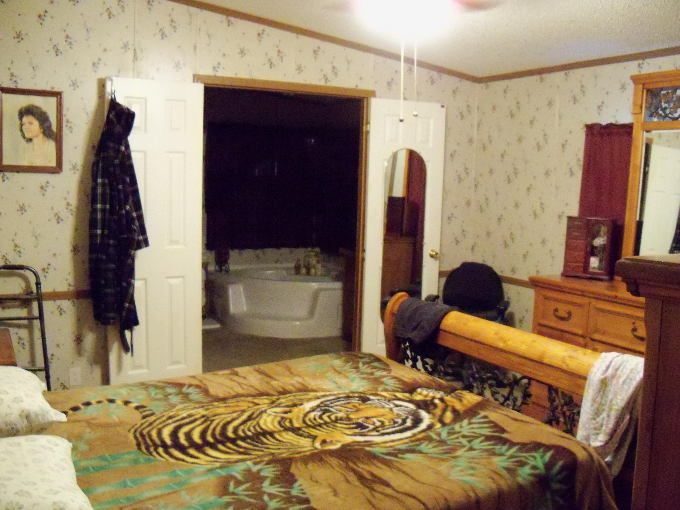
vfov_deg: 40.7
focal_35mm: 35
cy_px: 255
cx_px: 340
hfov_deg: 52.6
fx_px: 688
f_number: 3.5
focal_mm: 6.2
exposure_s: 1/25
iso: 1600
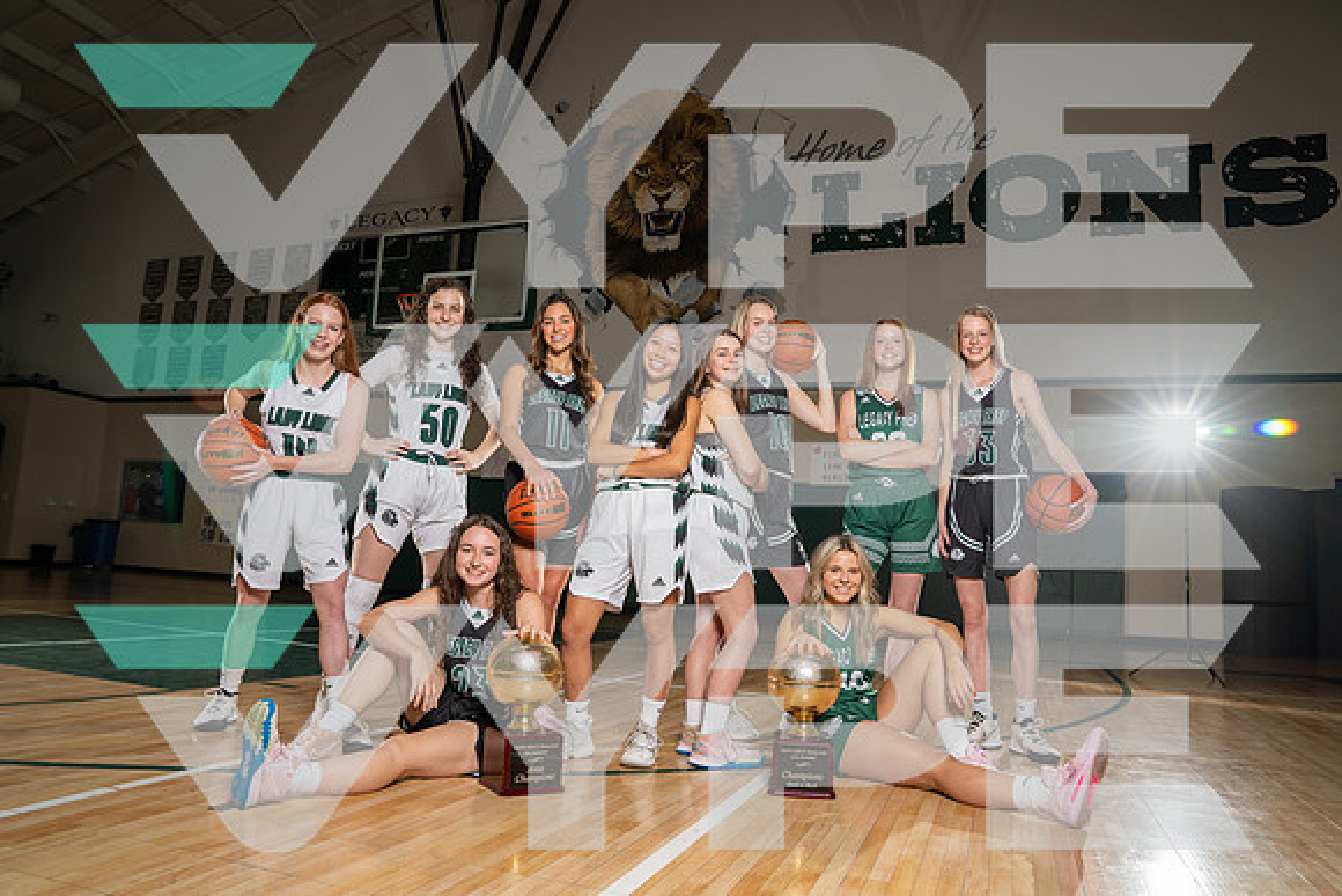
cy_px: 448
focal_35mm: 24
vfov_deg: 53.2
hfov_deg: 73.7
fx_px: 895
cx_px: 671
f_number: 6.3
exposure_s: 1/250
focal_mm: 24
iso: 320
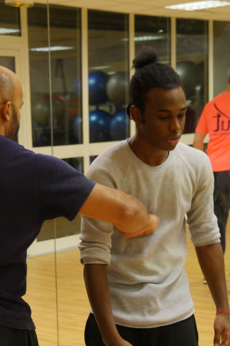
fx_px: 853
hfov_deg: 15.3
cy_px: 173
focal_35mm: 89
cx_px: 59
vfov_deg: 22.9
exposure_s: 1/80
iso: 1600
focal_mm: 32
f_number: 4.4
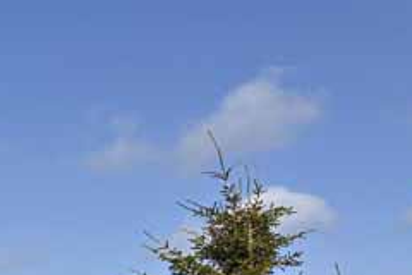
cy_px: 390
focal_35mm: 102
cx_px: -142
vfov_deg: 12.9
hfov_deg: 18.5
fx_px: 1163
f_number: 5.6
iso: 100
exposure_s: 1/1600
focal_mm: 30.5
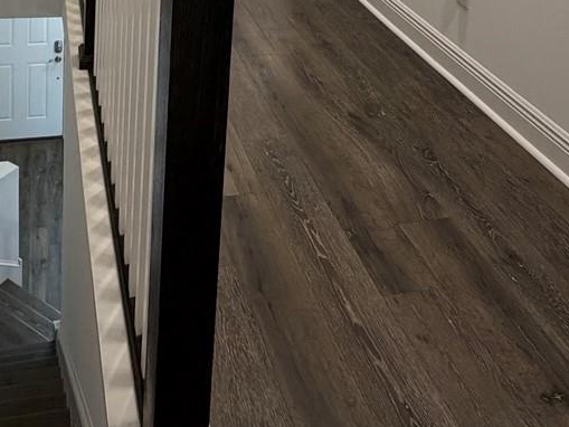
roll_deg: -3.0
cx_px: 198
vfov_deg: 26.7
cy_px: -156
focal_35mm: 44
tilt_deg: -9.9
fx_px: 723
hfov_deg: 42.5
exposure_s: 1/60
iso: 200
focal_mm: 2.22
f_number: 2.2
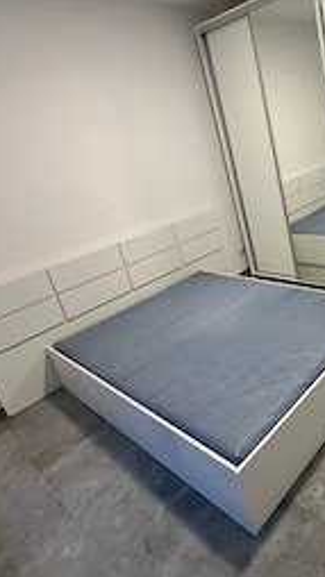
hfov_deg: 43.5
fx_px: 367
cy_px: 252
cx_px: 293
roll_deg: +9.7
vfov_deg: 76.0
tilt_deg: -17.6
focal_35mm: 24
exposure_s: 1/50
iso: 250
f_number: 2.2
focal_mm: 2.22
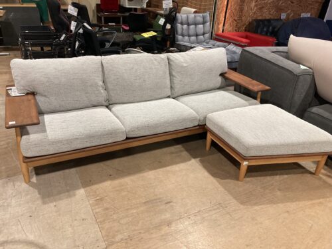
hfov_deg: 63.4
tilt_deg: -28.0
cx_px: 166
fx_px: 269
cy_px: 124
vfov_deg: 49.7
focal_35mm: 28
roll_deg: -3.8
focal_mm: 3.99
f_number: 1.8
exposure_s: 1/50
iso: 100
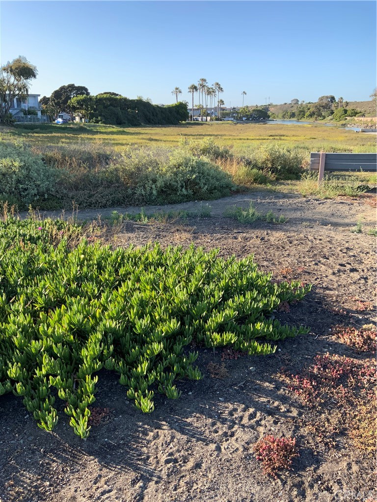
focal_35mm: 29
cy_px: 251
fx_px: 421
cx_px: 188
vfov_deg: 61.7
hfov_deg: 48.2
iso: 16
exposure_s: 1/674
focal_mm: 3
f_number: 1.8
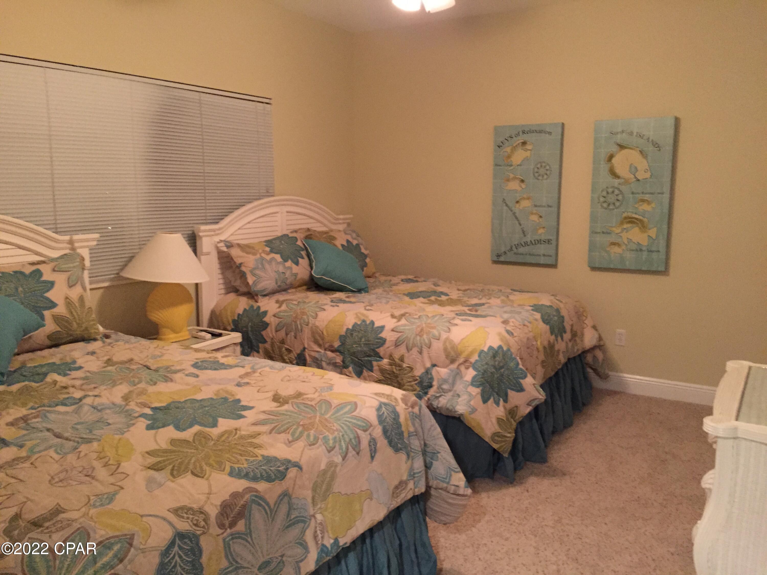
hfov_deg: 61.7
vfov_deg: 48.2
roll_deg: -0.2
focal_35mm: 29
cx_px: 384
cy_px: 288
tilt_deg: -9.1
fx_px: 643
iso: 500
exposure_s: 1/15
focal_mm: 4.15
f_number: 2.2
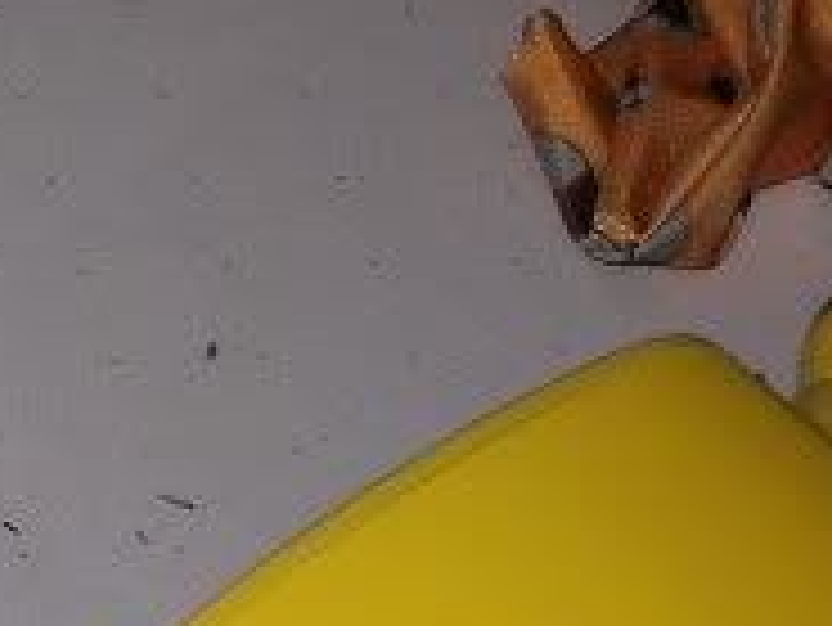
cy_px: 1081
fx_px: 6349
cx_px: -418
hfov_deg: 7.4
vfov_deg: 5.6
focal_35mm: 264
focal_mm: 11.5
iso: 160
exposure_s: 1/80
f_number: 3.2
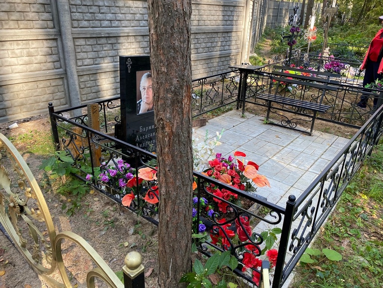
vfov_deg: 53.1
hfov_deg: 67.3
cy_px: 144
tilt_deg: -20.5
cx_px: 192
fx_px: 288
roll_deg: -0.2
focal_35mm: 26
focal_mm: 4.25
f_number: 1.8
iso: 100
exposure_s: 1/121
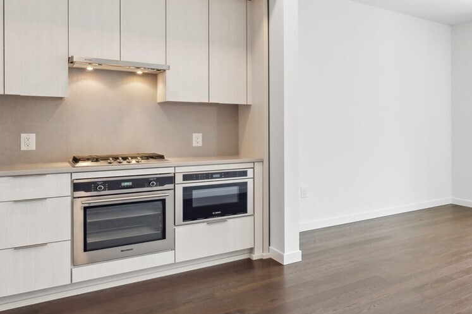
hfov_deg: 54.1
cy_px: 124
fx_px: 393
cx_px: 425
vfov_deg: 43.3
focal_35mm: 30
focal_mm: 14
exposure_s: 1/30
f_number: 8
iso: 200
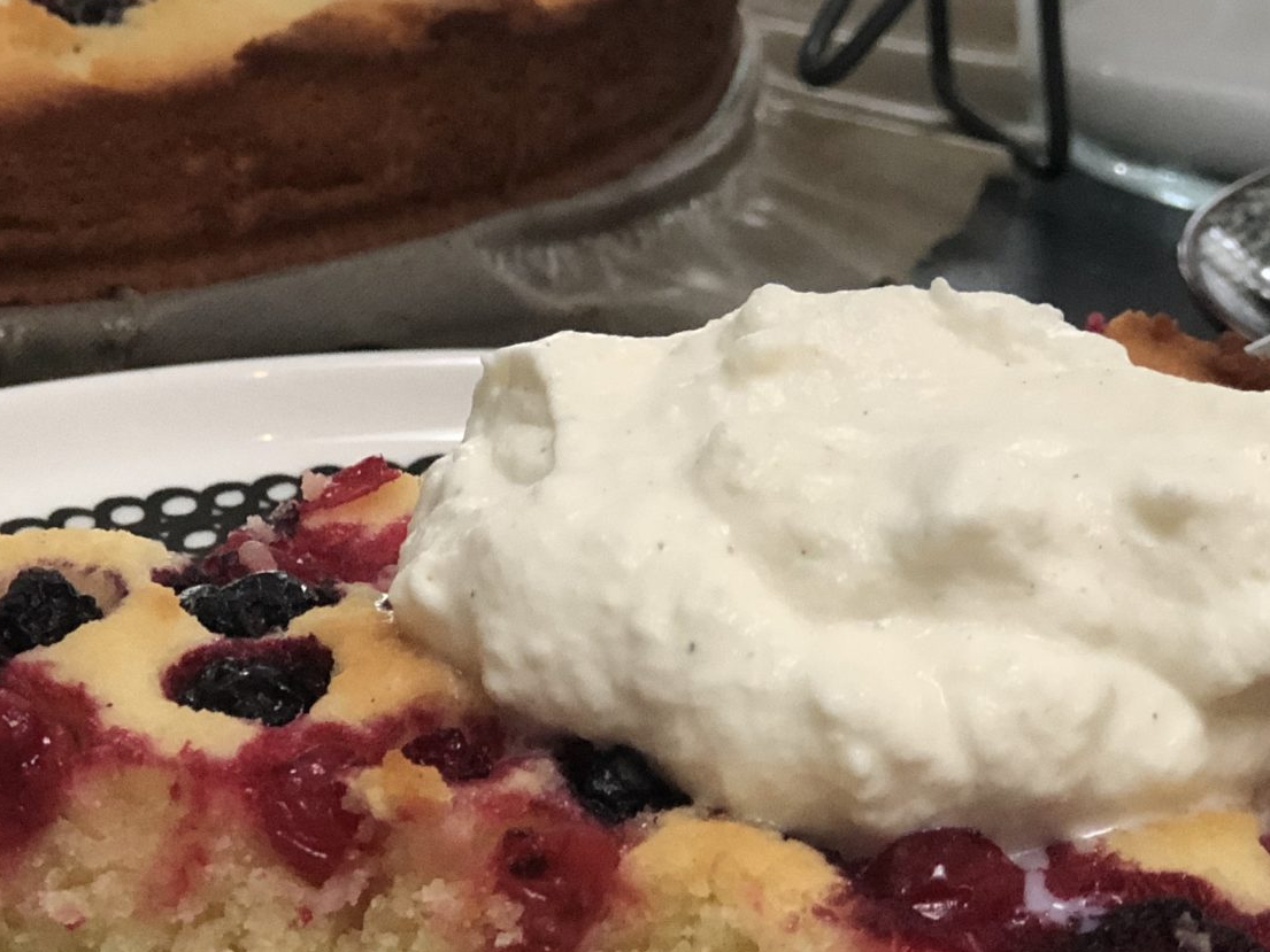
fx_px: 4843
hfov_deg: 14.9
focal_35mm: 132
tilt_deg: -20.8
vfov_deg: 11.2
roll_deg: -1.5
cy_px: 524
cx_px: 324
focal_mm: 6.6
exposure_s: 1/33
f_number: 2.8
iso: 320
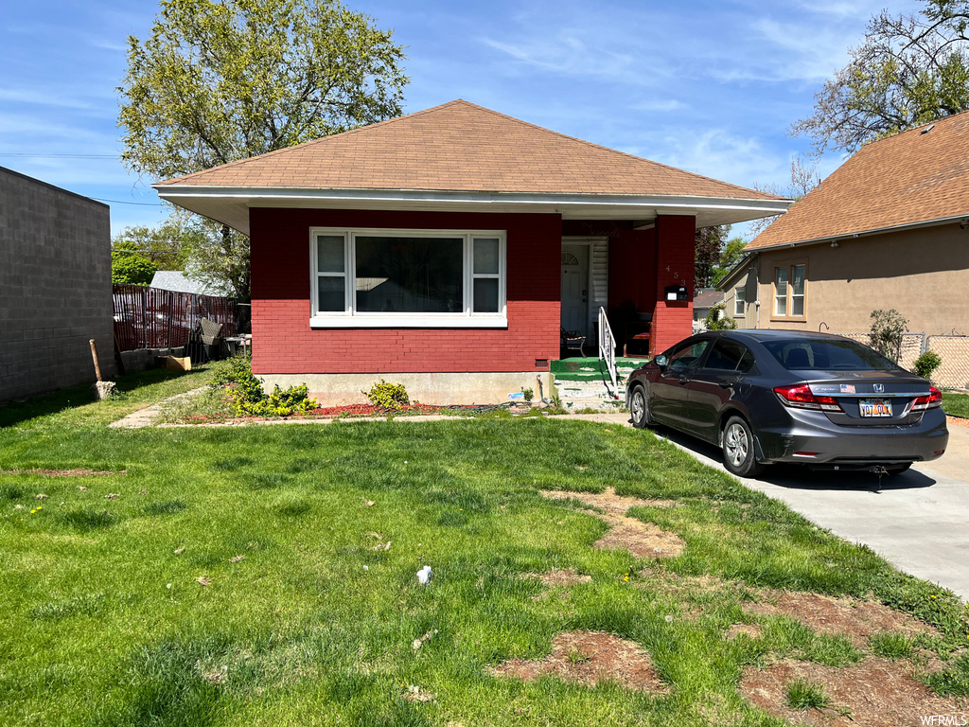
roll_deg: -1.6
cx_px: 484
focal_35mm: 26
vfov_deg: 53.1
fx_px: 728
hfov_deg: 67.3
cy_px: 364
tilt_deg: -5.3
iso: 50
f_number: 1.6
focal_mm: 5.1
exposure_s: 1/3049
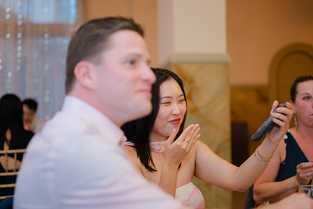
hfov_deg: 39.1
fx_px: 440
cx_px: 156
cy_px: 104
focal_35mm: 51
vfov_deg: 26.7
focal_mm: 50
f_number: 1.8
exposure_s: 1/100
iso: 320
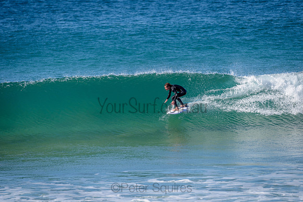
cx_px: 152
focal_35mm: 500
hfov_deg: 4.1
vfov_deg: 2.8
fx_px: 4209
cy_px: 101
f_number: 5.6
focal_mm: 500
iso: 200
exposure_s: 1/2000
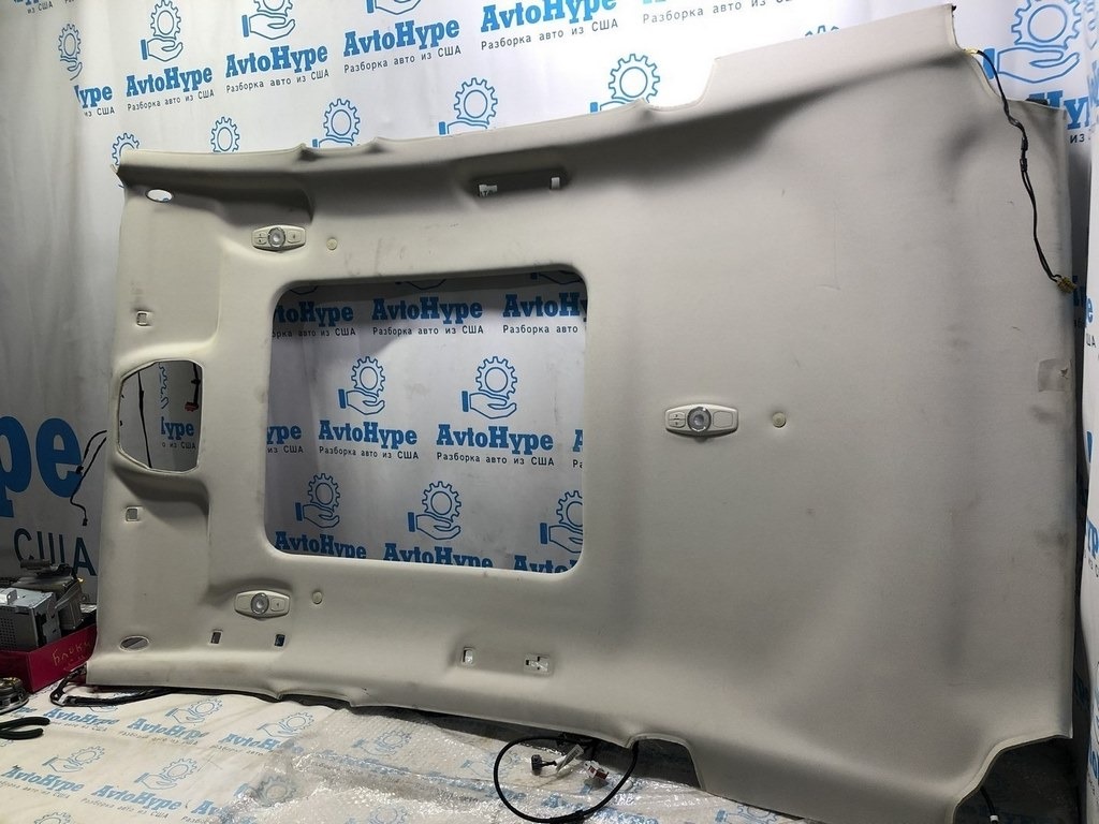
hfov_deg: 63.4
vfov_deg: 49.7
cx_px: 550
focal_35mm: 28
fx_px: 889
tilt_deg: -10.1
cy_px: 412
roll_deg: +3.6
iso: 25
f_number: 1.8
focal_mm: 4
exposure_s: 1/33
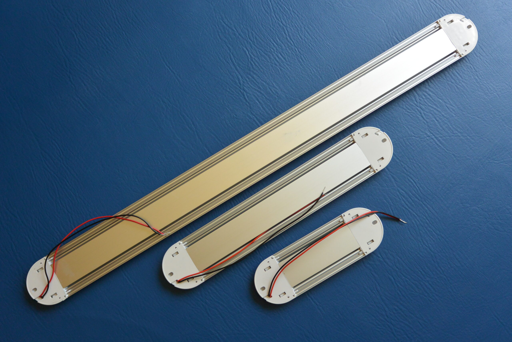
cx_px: 256
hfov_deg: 51.9
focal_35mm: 37
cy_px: 171
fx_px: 526
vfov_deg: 35.9
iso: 160
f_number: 4
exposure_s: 1/250
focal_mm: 14
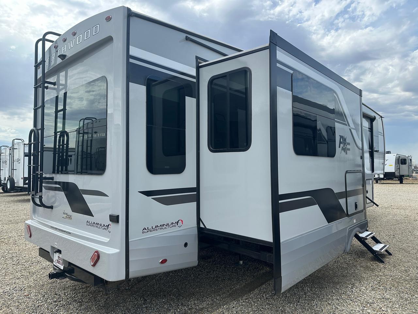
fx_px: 290
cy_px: 157
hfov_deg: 71.6
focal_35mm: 24
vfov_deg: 56.8
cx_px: 209
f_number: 1.78
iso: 80
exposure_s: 1/2299
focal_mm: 6.86
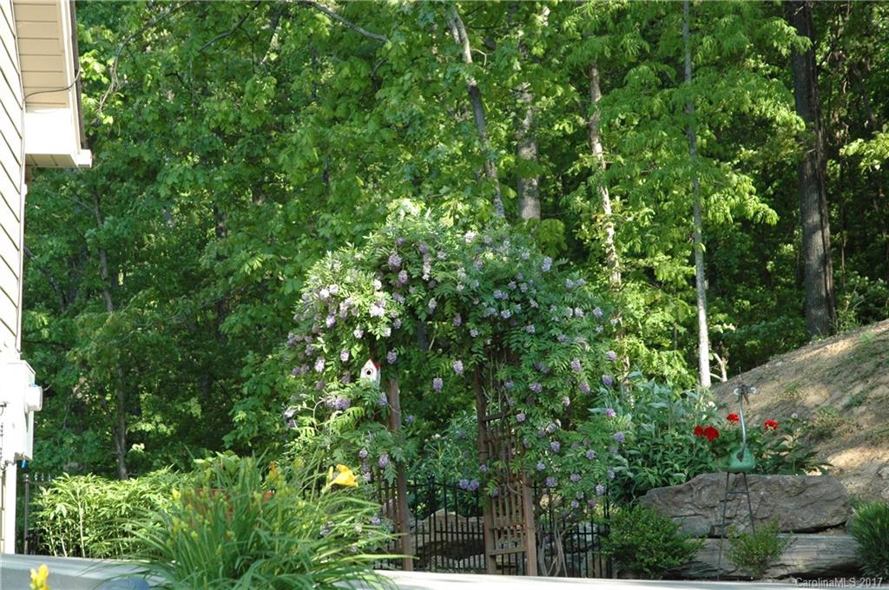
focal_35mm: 90
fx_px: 2220
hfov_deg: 22.6
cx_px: 444
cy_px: 295
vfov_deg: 15.1
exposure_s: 1/250
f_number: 8
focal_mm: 60
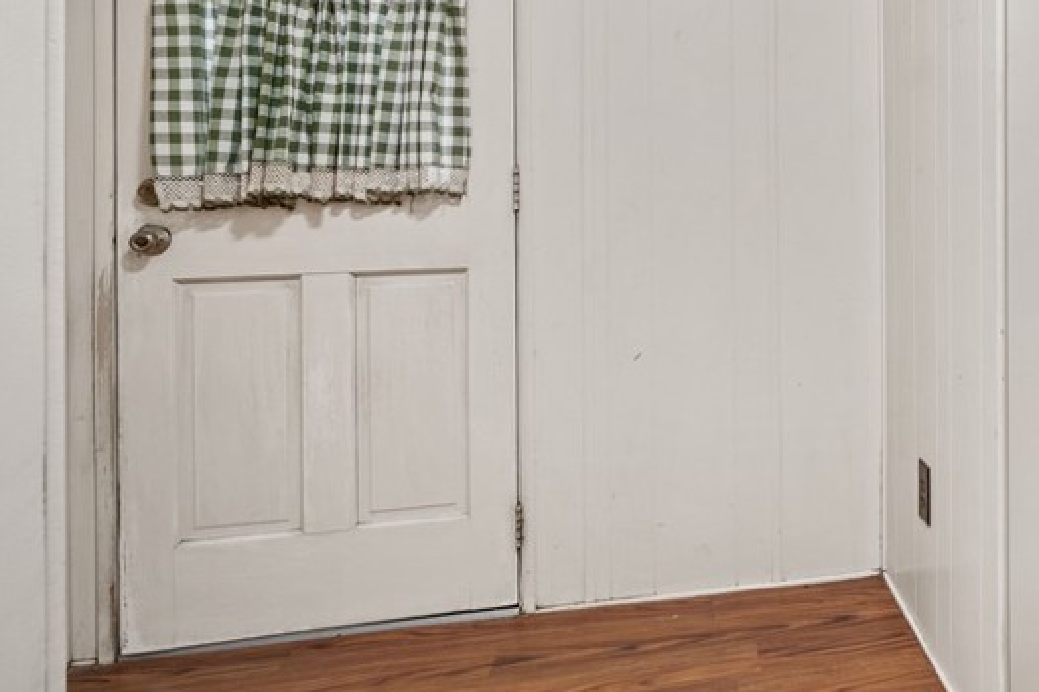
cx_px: 978
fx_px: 1010
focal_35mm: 35
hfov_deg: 47.5
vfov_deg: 37.2
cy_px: 198
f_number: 6.3
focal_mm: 18
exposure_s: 1/1.25
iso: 250
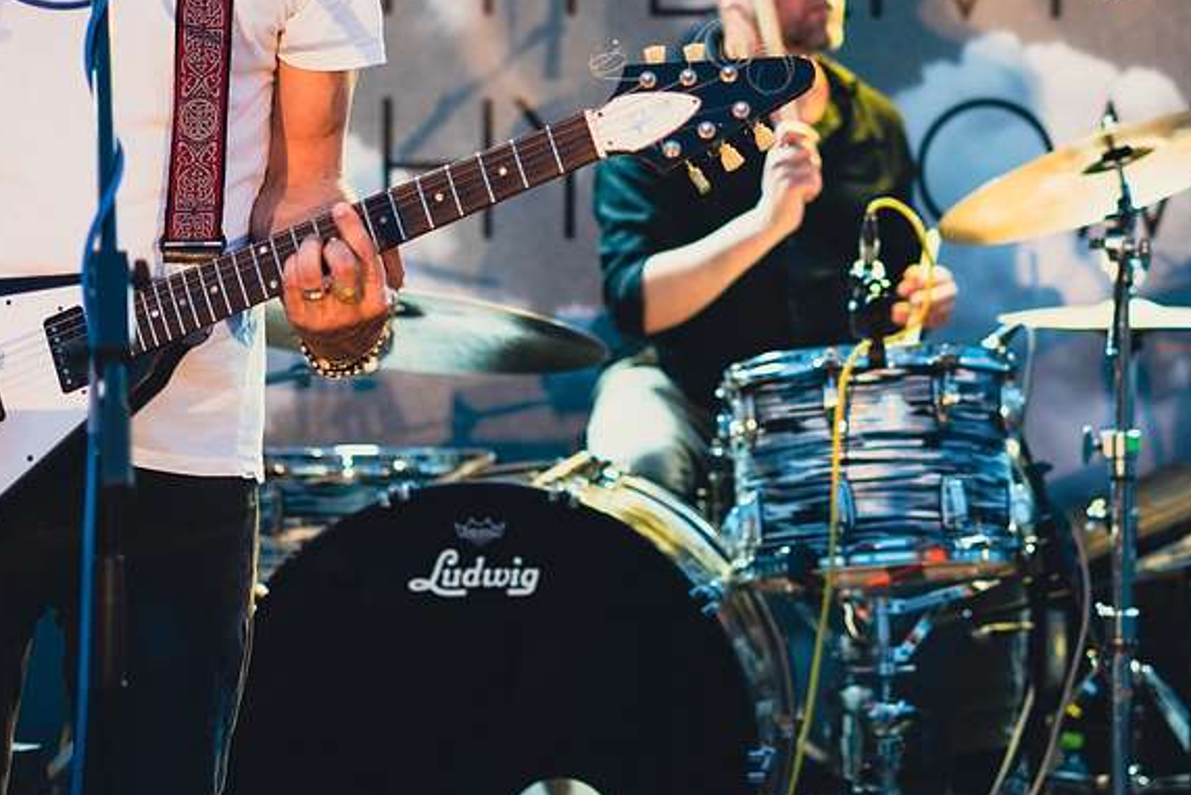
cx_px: 872
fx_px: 3474
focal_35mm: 105
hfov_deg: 19.3
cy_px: 154
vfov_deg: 13.0
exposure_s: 1/125
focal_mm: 50
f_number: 2
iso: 400
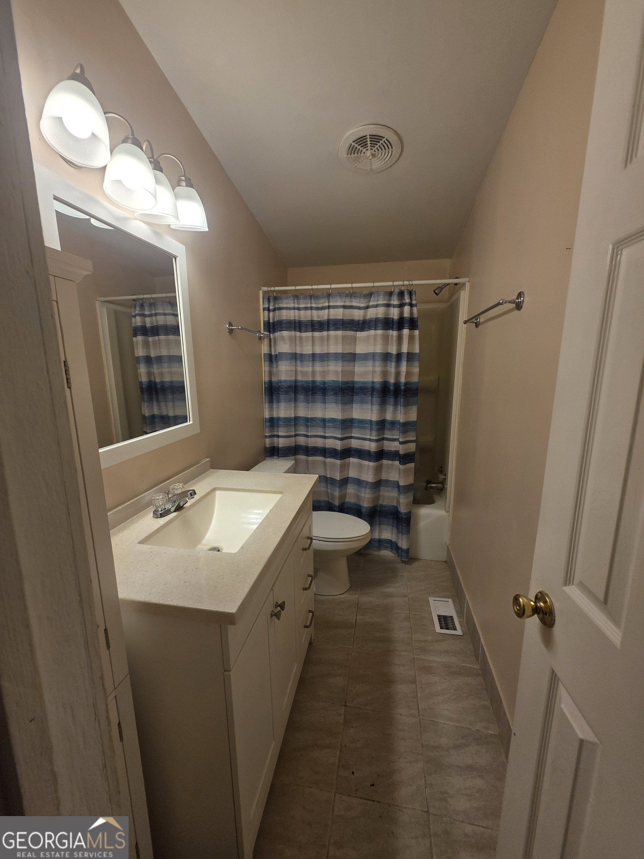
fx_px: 322
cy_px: 430
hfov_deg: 89.9
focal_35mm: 13
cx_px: 322
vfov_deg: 106.2
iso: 50
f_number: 1.9
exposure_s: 1/120
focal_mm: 2.2
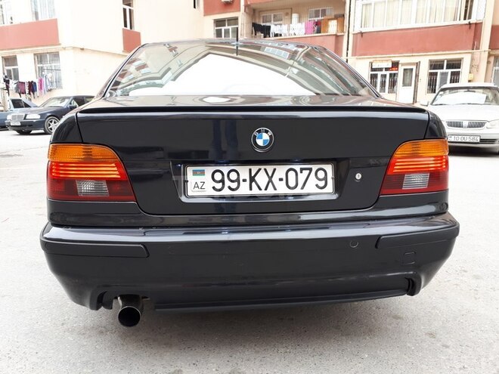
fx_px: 389
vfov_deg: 51.4
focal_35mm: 27
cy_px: 187
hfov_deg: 65.3
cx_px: 250
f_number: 1.9
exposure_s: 1/33
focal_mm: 3.6
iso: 50
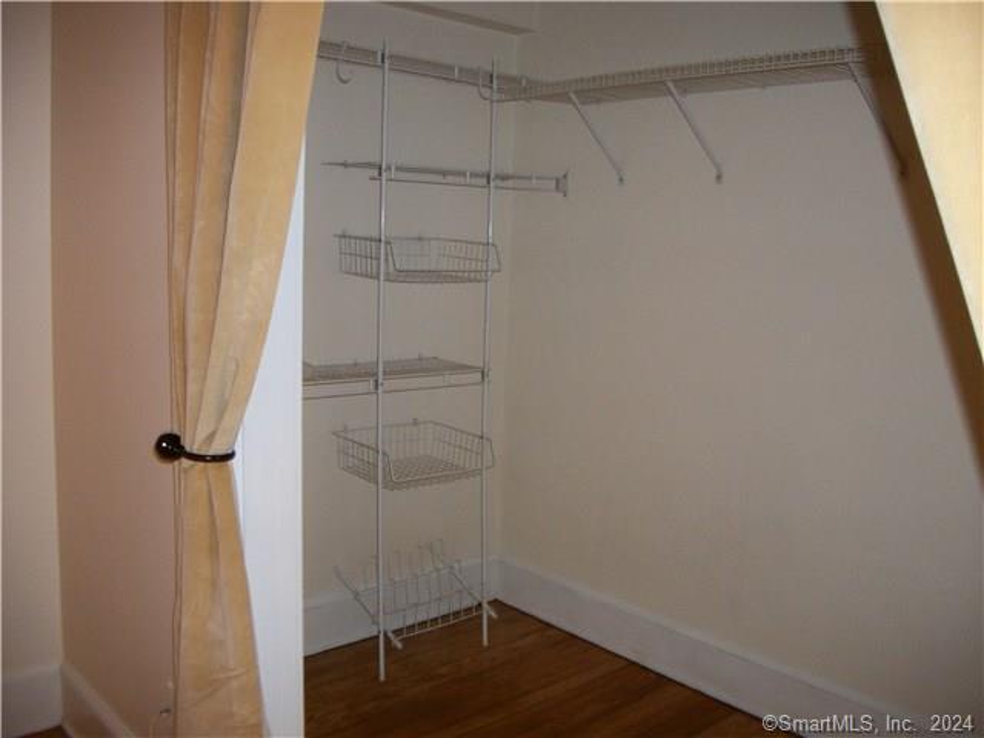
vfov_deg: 44.2
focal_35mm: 32
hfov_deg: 56.8
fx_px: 910
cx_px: 492
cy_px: 369
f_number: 2.9
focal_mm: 5.7
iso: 160
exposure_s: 1/30
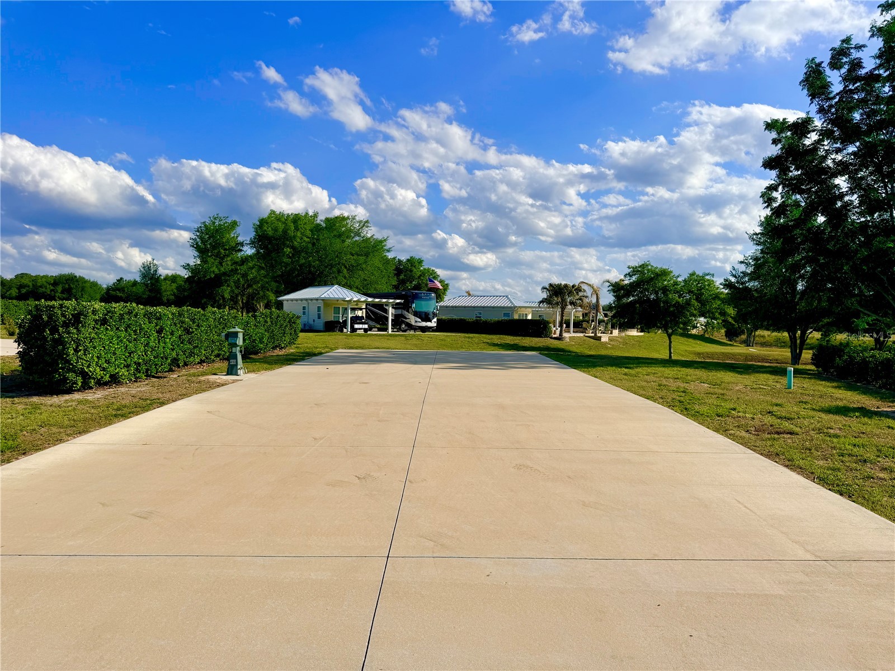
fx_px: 621
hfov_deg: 71.6
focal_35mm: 24
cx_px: 448
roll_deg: -0.7
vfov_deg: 56.8
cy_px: 336
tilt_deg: -0.3
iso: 80
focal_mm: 6.76
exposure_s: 1/8130
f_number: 1.78
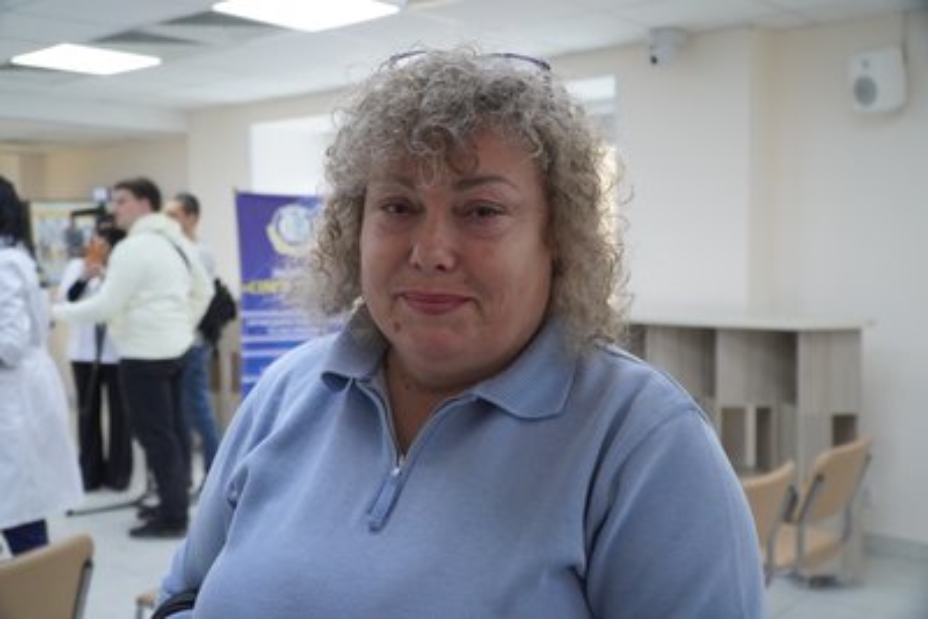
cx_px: 464
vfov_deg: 36.9
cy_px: 310
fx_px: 928
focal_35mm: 36
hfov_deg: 53.1
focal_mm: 24
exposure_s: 1/160
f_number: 4
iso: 2500
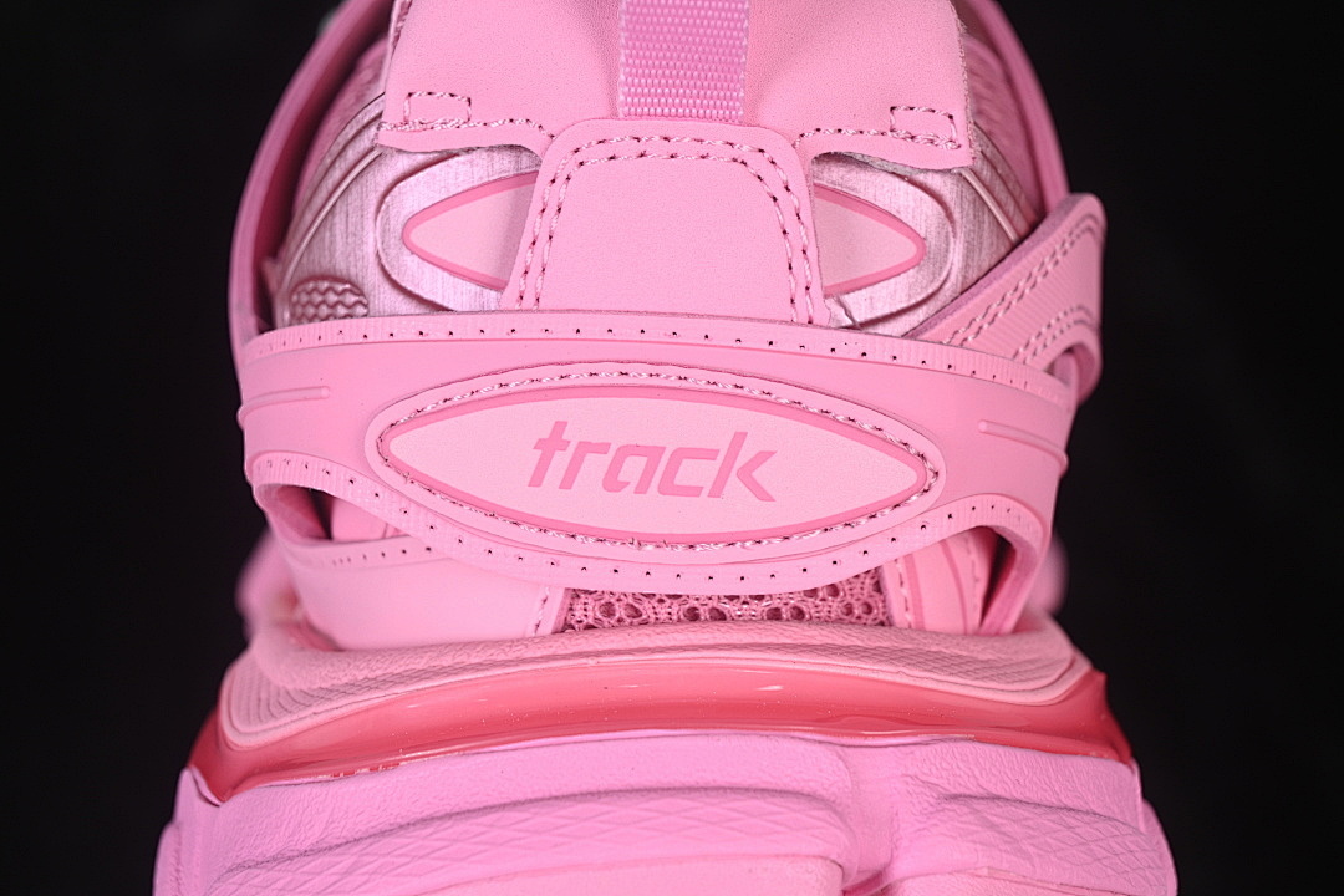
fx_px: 2800
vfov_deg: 18.2
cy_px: 448
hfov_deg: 27.0
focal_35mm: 75
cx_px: 672
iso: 160
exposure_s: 1/80
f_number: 7.1
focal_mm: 50
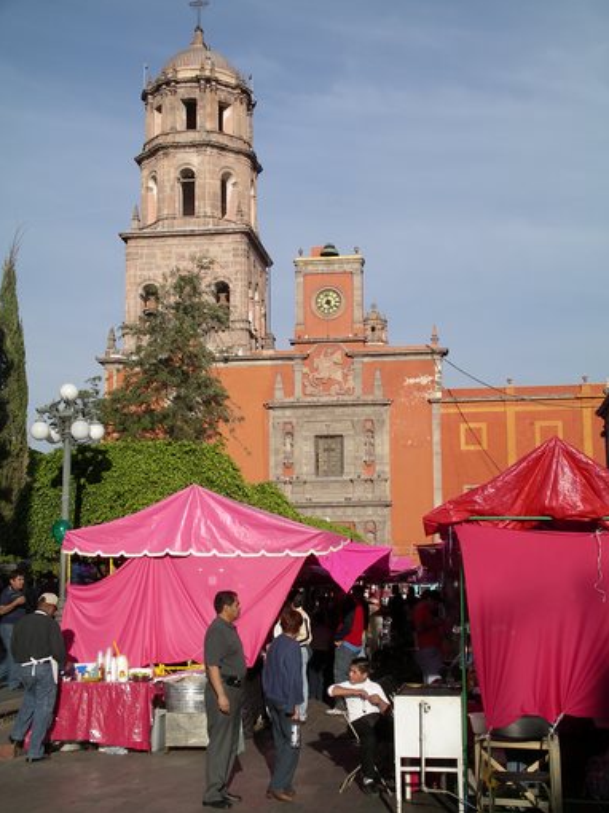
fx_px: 1244
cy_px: 404
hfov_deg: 27.5
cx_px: 309
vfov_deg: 36.2
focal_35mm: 53
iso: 80
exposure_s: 1/320
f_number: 6
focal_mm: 10.9
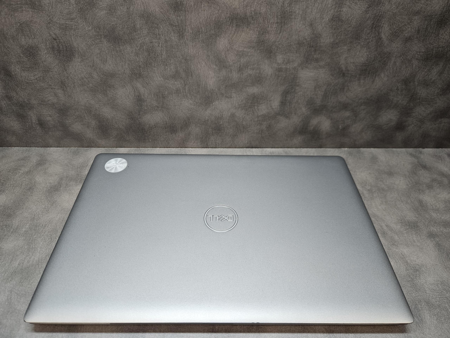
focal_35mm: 23
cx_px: 225
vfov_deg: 58.9
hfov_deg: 73.9
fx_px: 299
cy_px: 169
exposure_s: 1/180
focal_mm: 5.4
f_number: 1.8
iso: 160
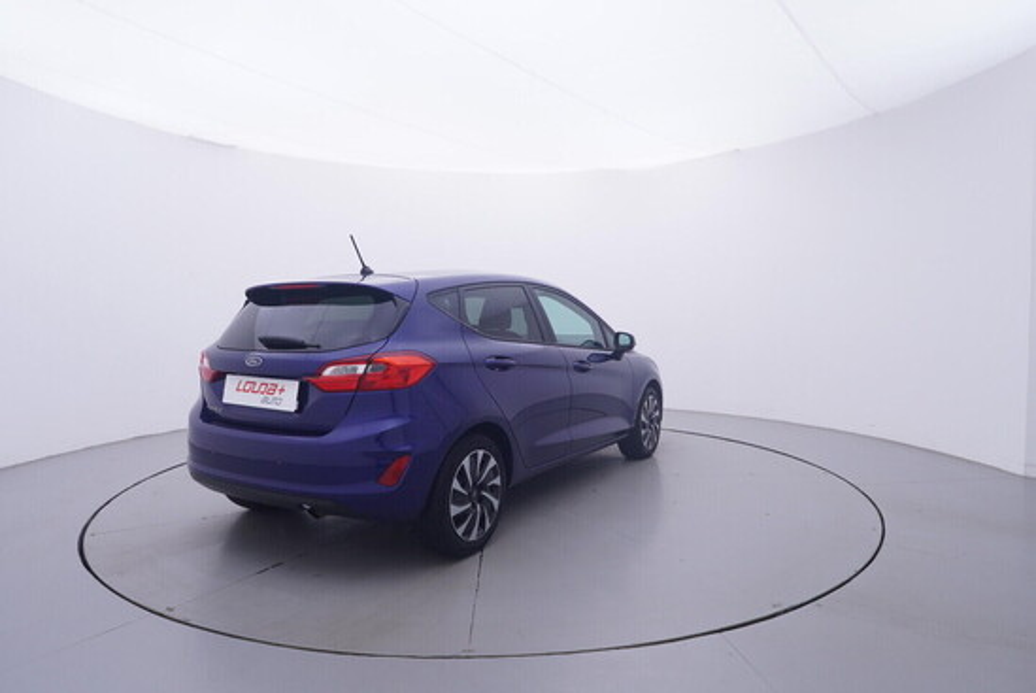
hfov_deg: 77.3
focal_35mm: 22
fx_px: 648
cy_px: 346
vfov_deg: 56.2
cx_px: 518
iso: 200
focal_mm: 15
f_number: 5
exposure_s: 1/80
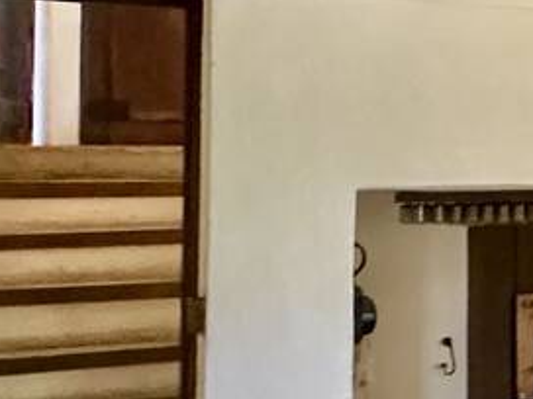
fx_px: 1139
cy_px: 145
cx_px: 1160
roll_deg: -0.2
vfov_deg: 19.9
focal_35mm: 74
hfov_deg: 16.7
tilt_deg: +1.2
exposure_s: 1/60
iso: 1250
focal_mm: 2.22
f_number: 2.2
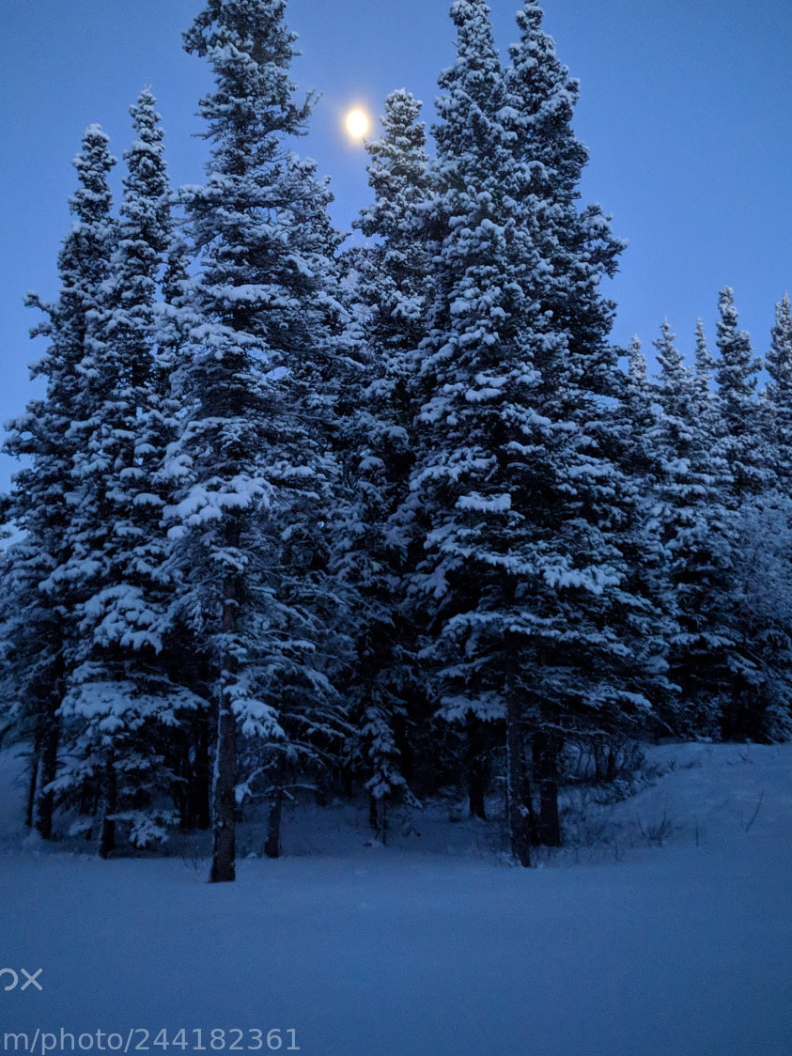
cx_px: 373
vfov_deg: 49.4
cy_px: 362
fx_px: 1129
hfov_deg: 38.7
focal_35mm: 37
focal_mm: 4.67
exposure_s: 1/10.9
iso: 2256
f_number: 2
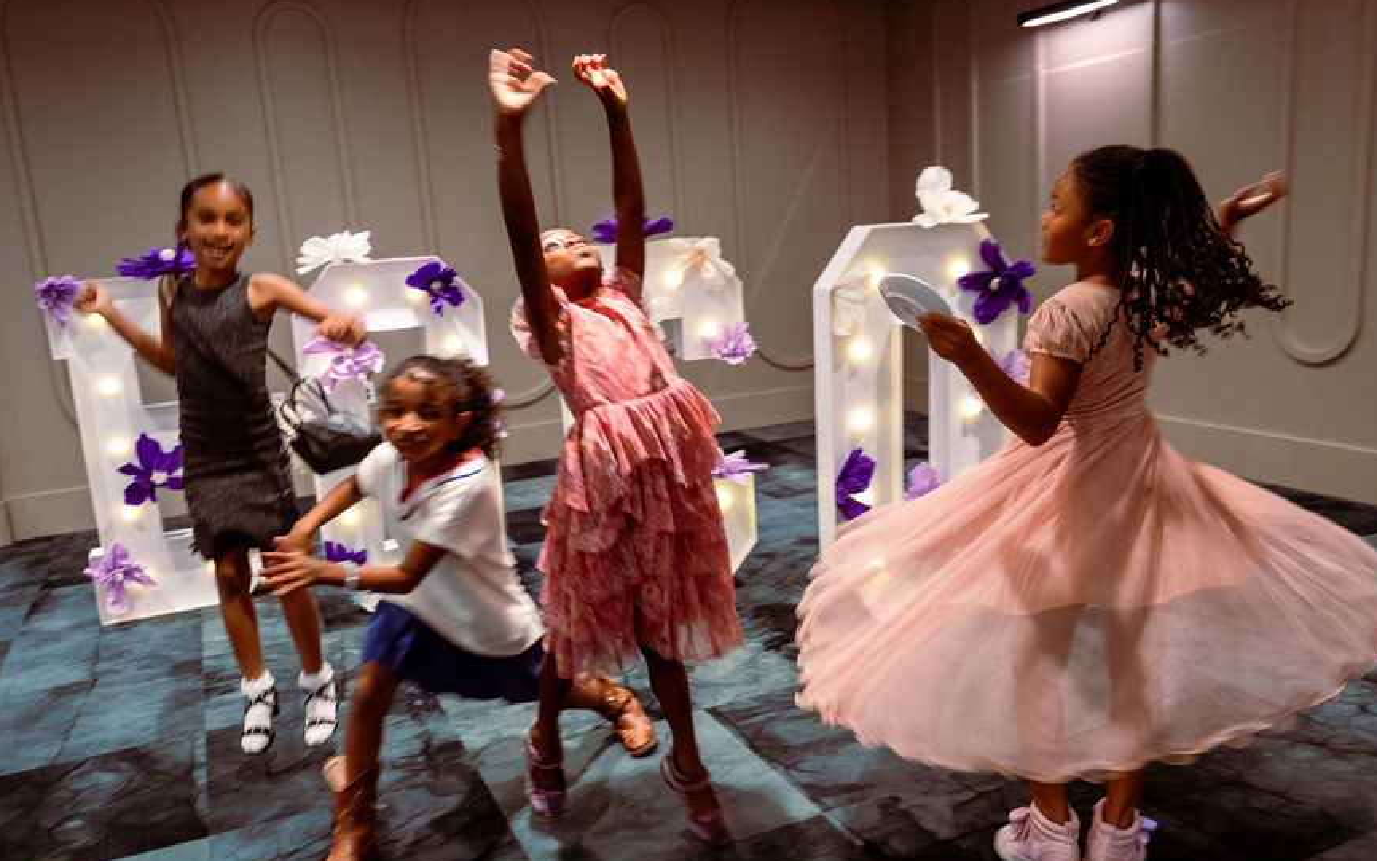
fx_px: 1088
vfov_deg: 43.1
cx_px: 660
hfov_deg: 64.6
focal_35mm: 29
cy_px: 458
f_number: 2.8
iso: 1600
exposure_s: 1/100
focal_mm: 24
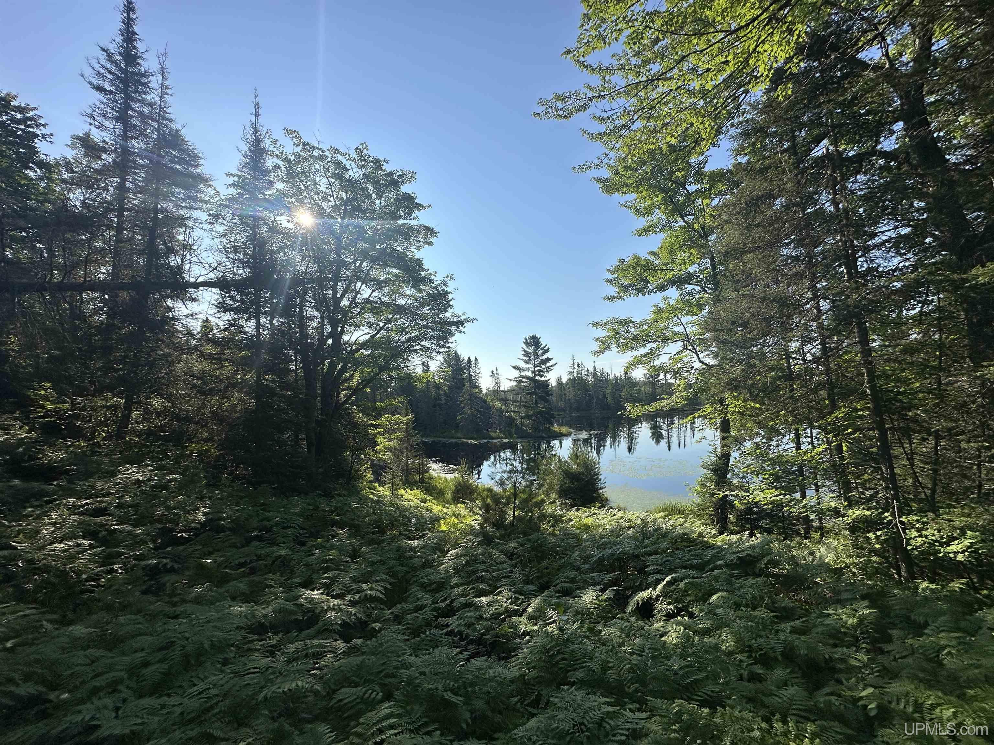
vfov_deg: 85.7
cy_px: 372
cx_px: 497
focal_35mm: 14
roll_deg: +1.3
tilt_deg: +6.4
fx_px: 402
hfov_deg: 102.1
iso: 40
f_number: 2.2
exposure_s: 1/2681
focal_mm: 2.22
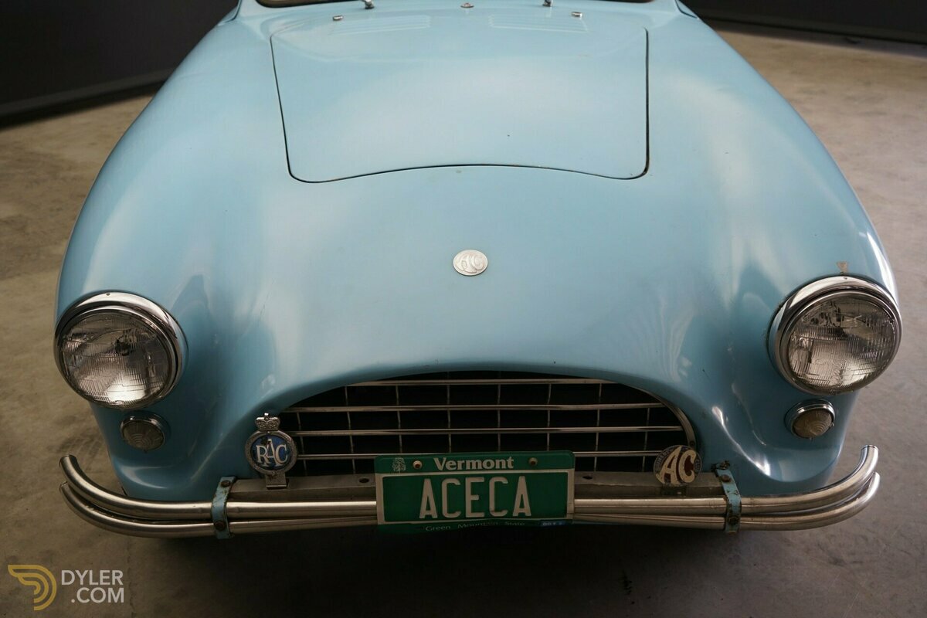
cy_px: 309
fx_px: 1004
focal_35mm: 39
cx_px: 464
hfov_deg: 49.6
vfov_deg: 34.2
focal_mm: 39
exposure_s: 1/15
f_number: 6.3
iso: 800
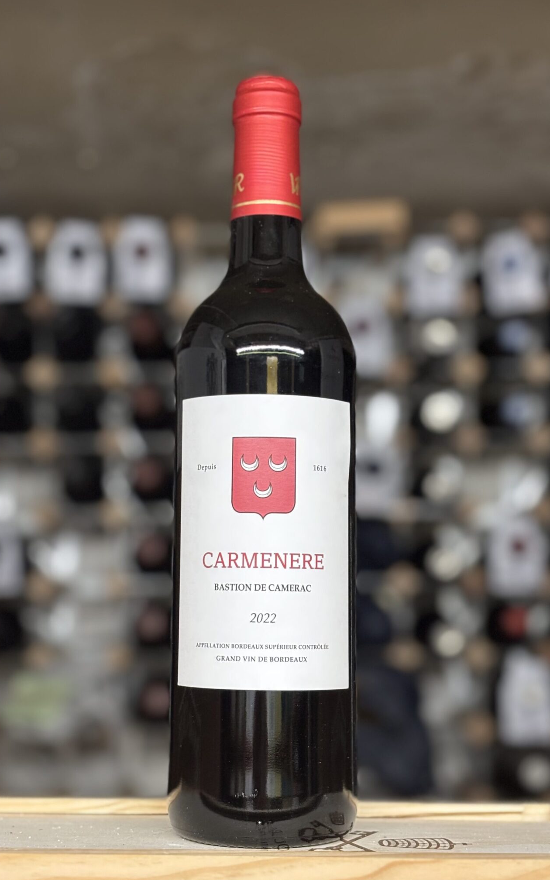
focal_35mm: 56
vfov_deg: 36.3
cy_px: 439
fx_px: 1343
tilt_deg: +8.2
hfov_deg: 23.1
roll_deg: +1.2
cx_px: 259
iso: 160
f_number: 1.6
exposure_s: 1/50
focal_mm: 5.96
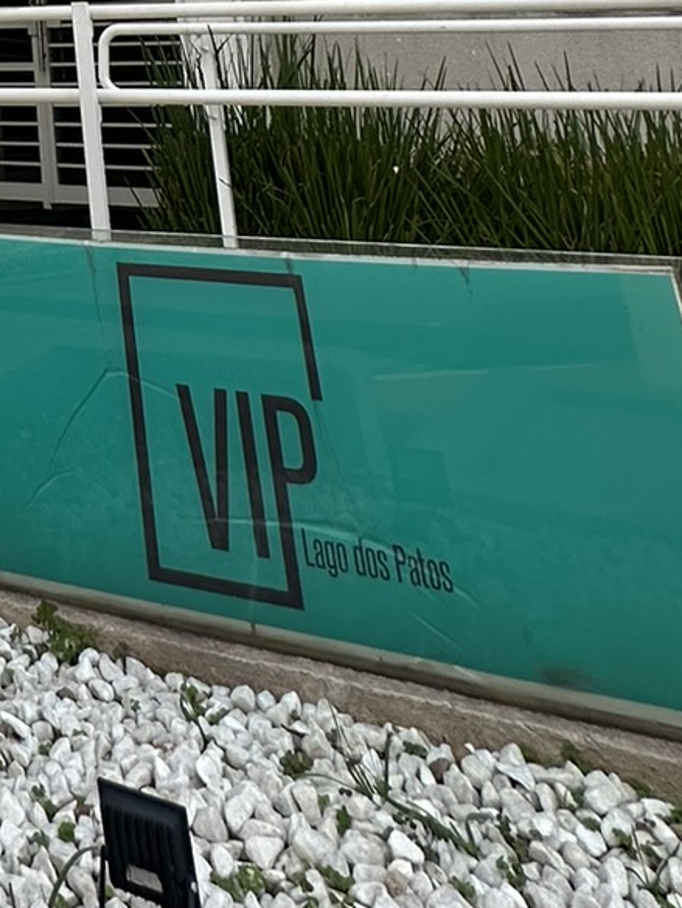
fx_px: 1287
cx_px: -239
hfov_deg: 25.1
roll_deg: -1.4
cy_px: -494
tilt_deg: +25.5
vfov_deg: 26.5
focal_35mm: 49
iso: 40
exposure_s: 1/855
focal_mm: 2.22
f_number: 2.2
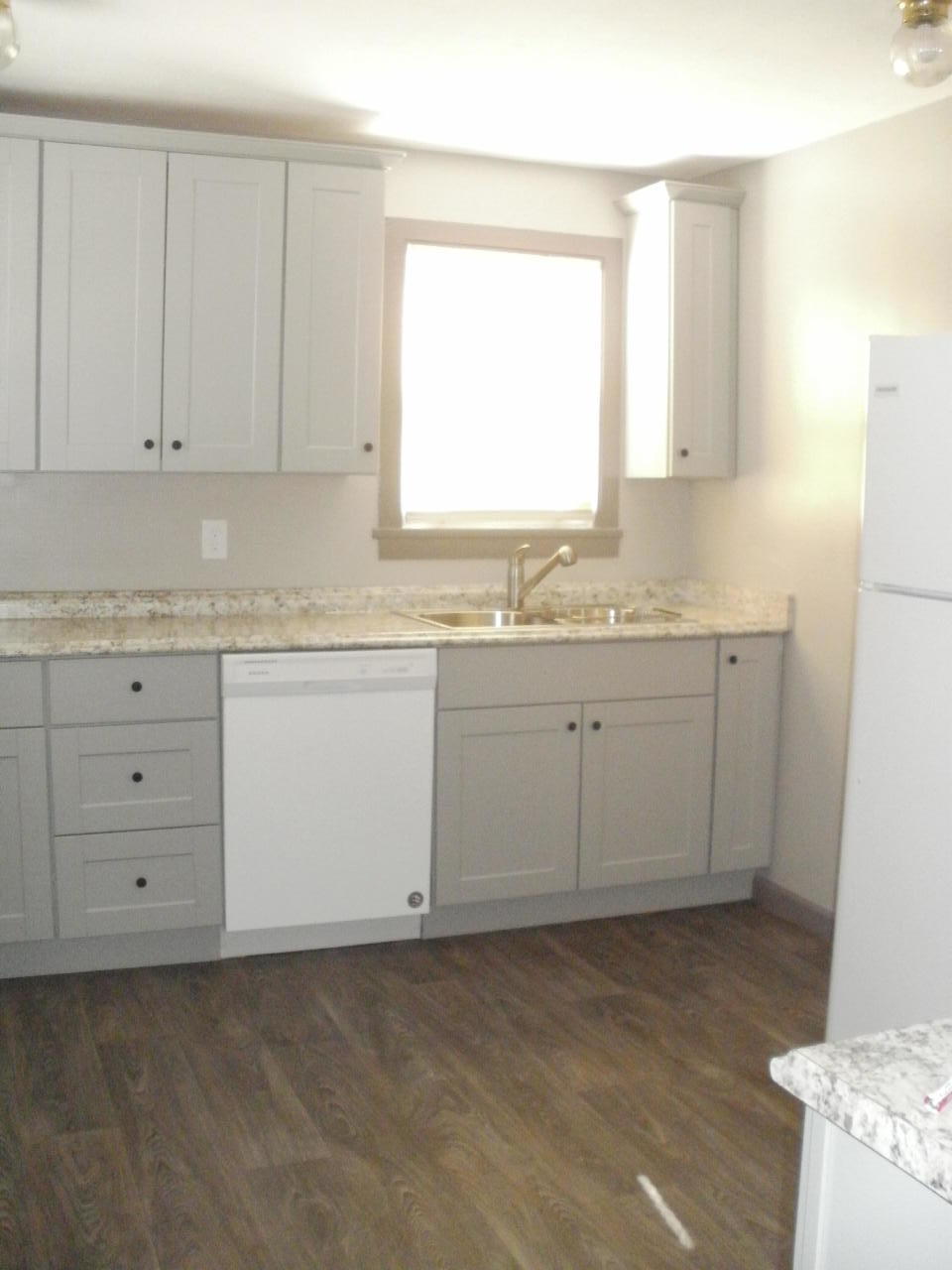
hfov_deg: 39.7
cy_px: 635
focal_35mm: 36
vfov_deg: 51.4
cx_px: 476
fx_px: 1320
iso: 800
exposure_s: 1/60
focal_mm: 6.3
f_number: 3.5
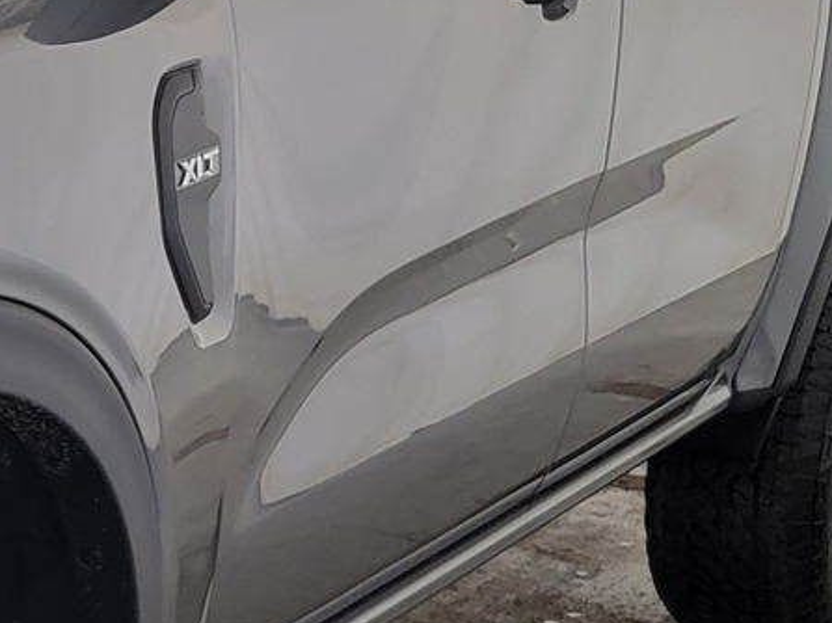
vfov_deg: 13.4
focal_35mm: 110
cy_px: 424
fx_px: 2643
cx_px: -657
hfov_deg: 15.4
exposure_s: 1/120
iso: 320
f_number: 1.8
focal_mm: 6.7
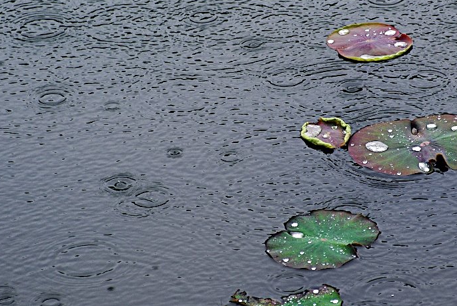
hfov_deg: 9.2
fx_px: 2829
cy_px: 134
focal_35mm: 223
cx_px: 263
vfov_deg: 6.2
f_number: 8
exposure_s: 1/125
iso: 100
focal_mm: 105
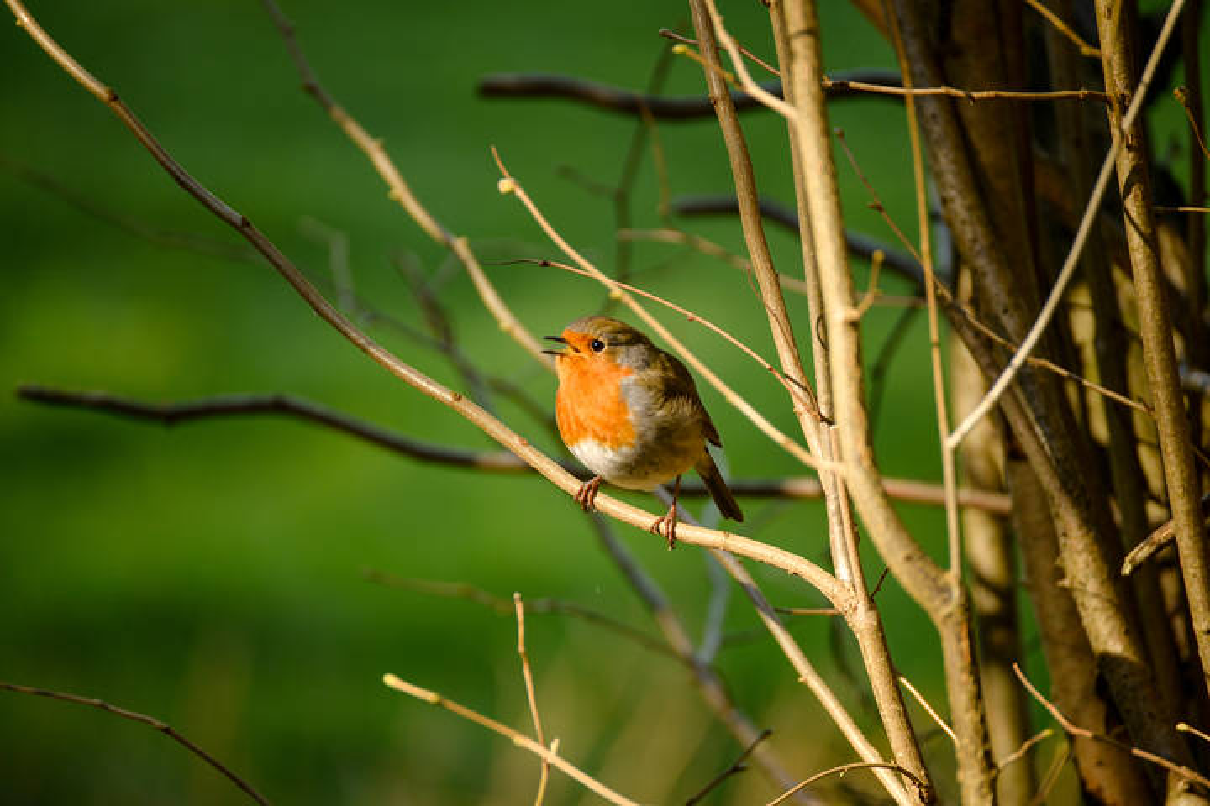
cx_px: 605
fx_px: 8402
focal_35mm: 250
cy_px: 403
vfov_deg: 5.5
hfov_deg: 8.2
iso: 250
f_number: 5.6
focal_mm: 250
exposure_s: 1/250
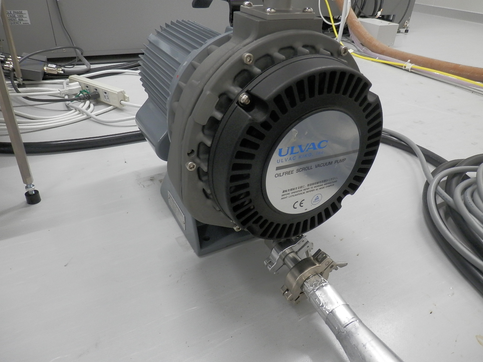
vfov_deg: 54.9
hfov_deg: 69.4
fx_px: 349
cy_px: 181
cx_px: 242
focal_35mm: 25
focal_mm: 4.5
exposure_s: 1/30
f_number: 3
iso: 200
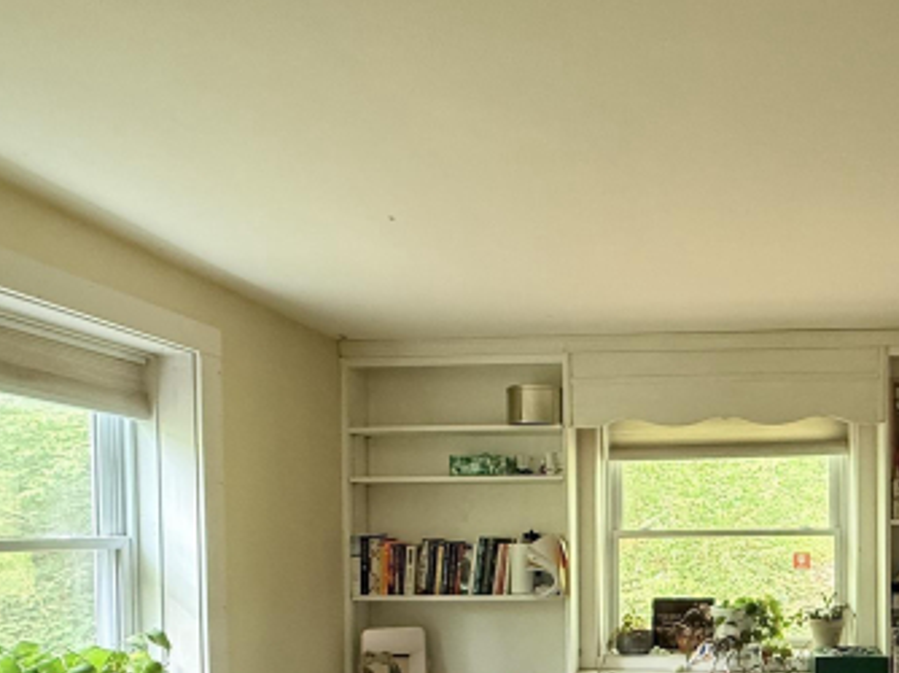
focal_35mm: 28
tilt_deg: -1.1
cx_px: 688
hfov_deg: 59.6
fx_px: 727
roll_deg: +0.8
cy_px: 544
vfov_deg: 46.9
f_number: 2.2
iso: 500
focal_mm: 2.22
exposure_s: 1/60
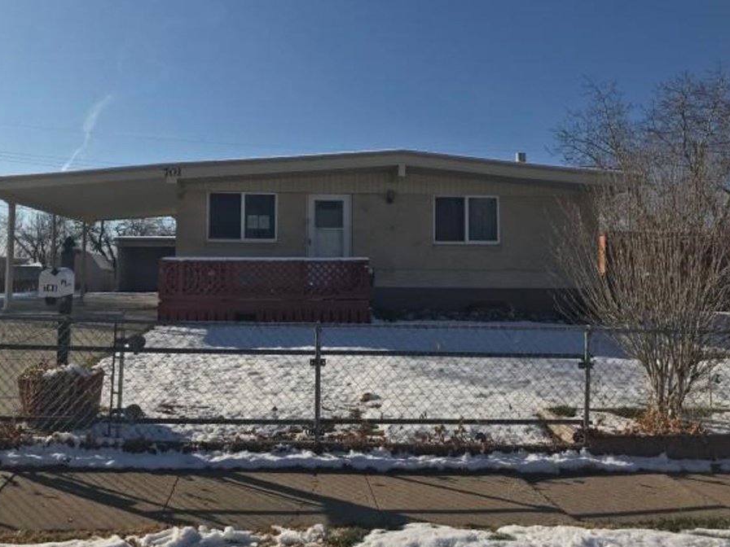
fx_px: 675
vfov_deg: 44.1
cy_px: 247
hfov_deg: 56.8
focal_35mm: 32
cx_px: 344
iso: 20
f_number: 1.8
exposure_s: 1/3831
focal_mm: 3.99
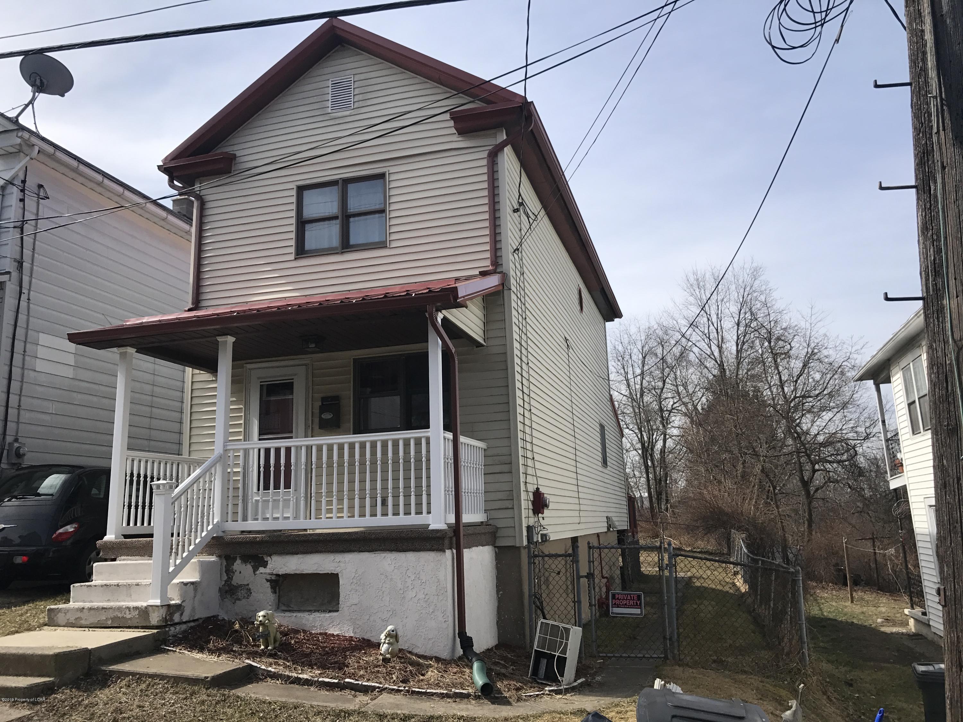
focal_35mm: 28
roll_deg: +3.6
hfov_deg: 63.4
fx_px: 779
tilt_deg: +13.6
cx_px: 482
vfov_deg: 49.7
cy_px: 361
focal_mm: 3.99
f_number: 1.8
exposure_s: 1/2336
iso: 20
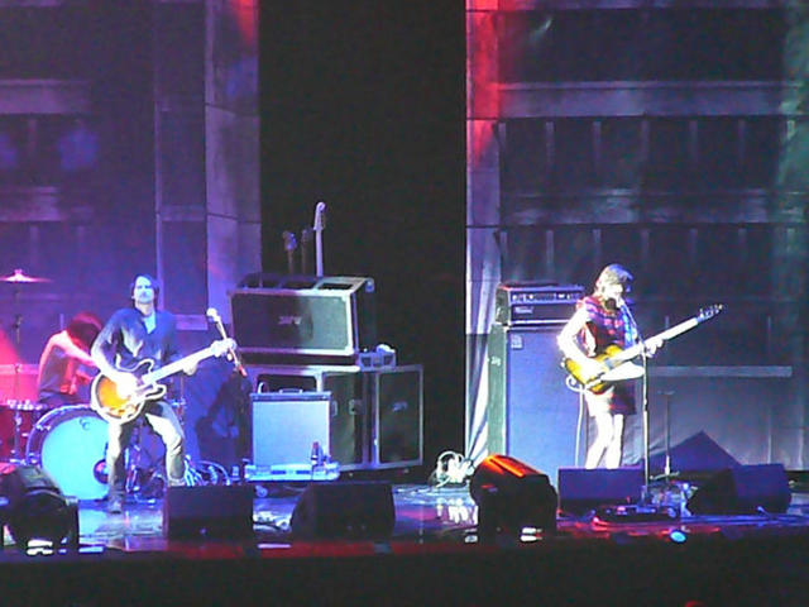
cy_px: 304
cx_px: 404
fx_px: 8180
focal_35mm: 350
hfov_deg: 5.7
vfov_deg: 4.2
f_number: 4.2
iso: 1600
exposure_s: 1/30
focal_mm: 52
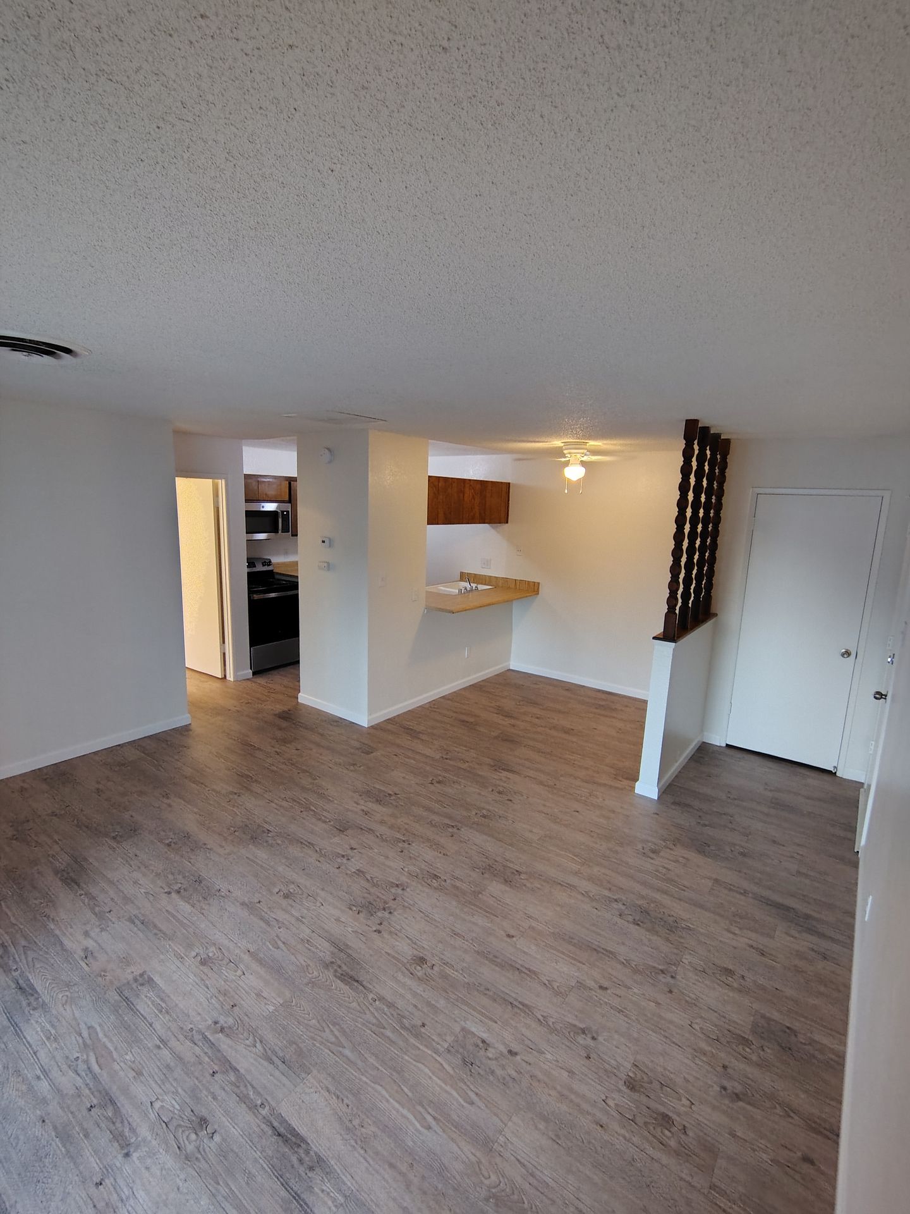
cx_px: 455
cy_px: 607
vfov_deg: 94.5
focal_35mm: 16
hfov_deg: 78.1
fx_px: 561
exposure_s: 1/24
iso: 808
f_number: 2.2
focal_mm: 2.13
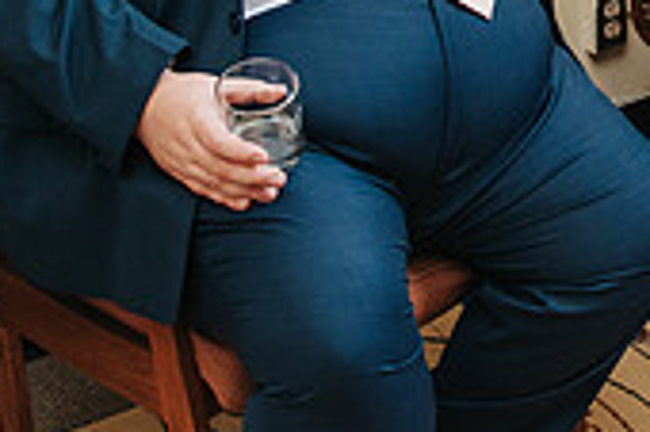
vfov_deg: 14.0
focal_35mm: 91
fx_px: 1641
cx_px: 690
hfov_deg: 21.4
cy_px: -225
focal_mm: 24
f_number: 4
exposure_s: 1/200
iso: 800
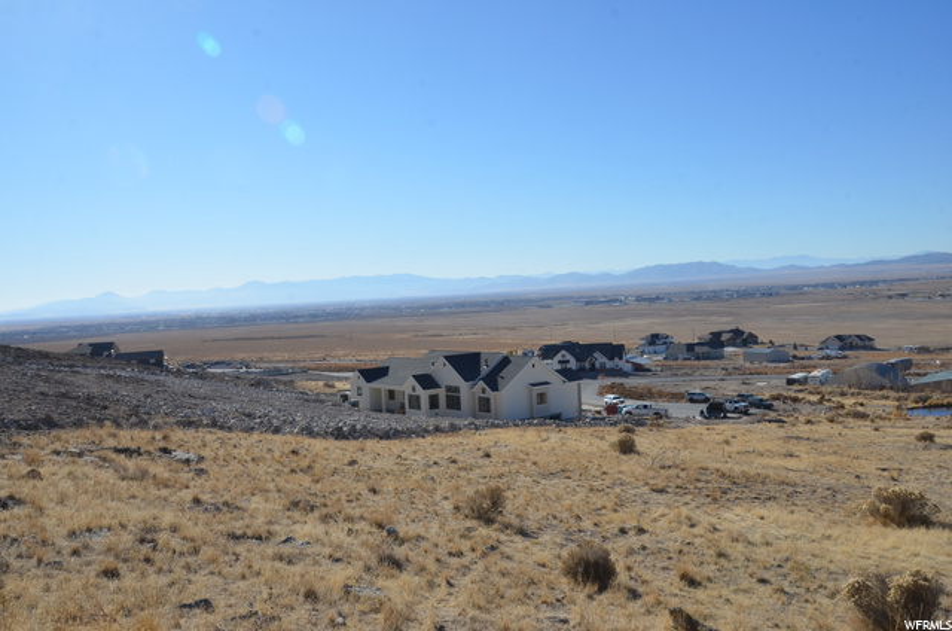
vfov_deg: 39.8
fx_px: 871
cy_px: 316
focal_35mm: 33
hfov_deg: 57.3
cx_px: 476
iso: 400
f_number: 13
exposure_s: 1/640
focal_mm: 22
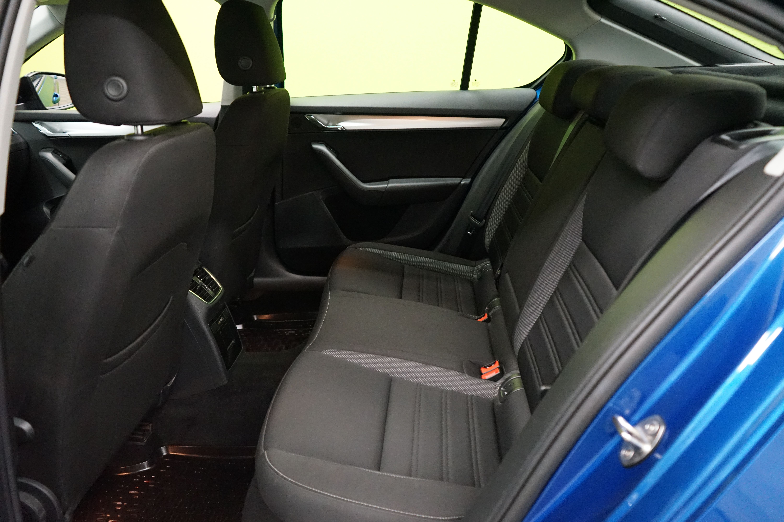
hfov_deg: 65.5
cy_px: 261
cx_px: 392
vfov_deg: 46.4
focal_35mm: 28
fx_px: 610
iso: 6400
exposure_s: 1/125
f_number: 3.5
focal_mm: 28
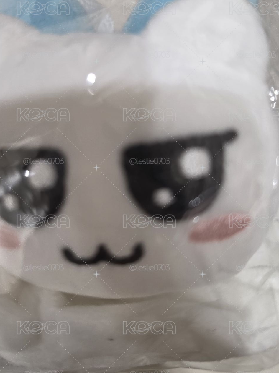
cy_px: 132
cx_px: 96
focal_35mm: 35
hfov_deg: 40.3
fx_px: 376
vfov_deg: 51.9
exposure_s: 1/53
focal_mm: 6.3
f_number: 1.7
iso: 250
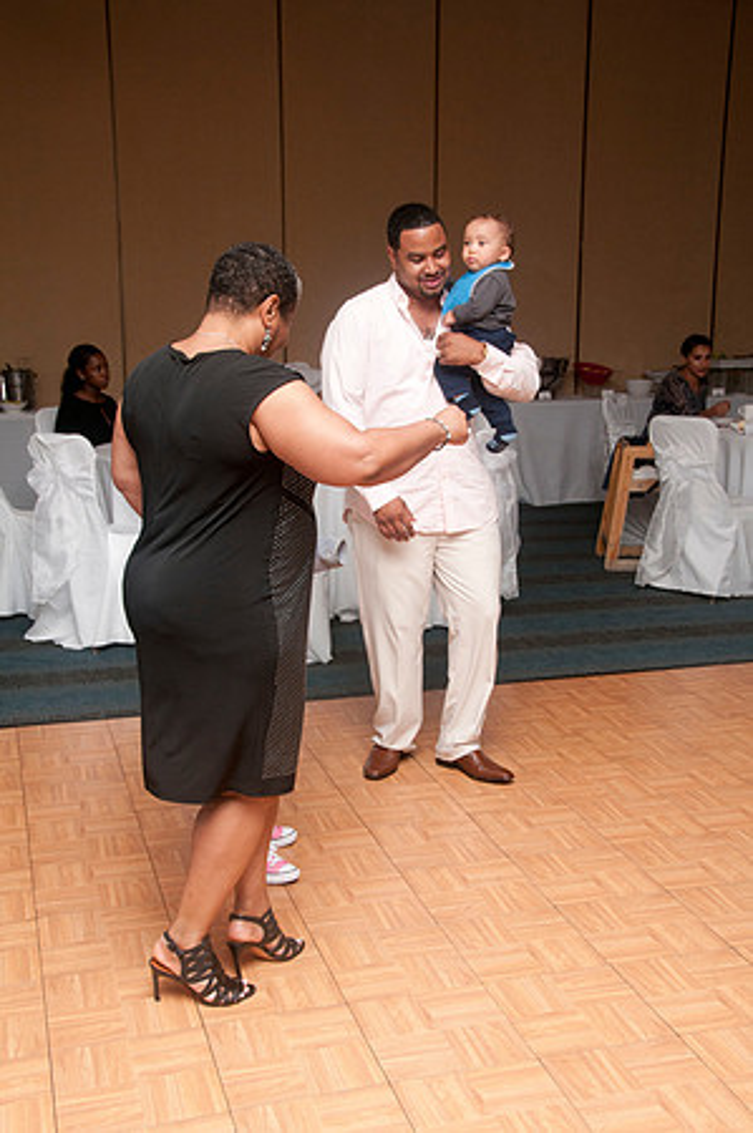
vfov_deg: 46.4
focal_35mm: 42
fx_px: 1321
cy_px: 566
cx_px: 376
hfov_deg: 31.8
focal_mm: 28
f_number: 6.3
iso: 400
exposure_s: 1/125
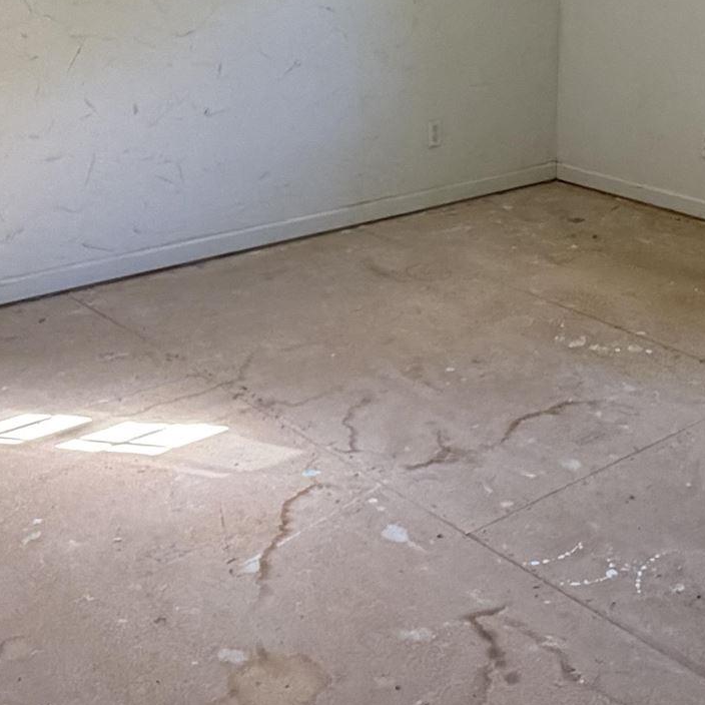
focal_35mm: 54
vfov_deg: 31.3
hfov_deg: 30.8
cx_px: 573
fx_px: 1244
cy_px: 212
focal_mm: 2.22
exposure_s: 1/60
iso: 200
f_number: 2.2
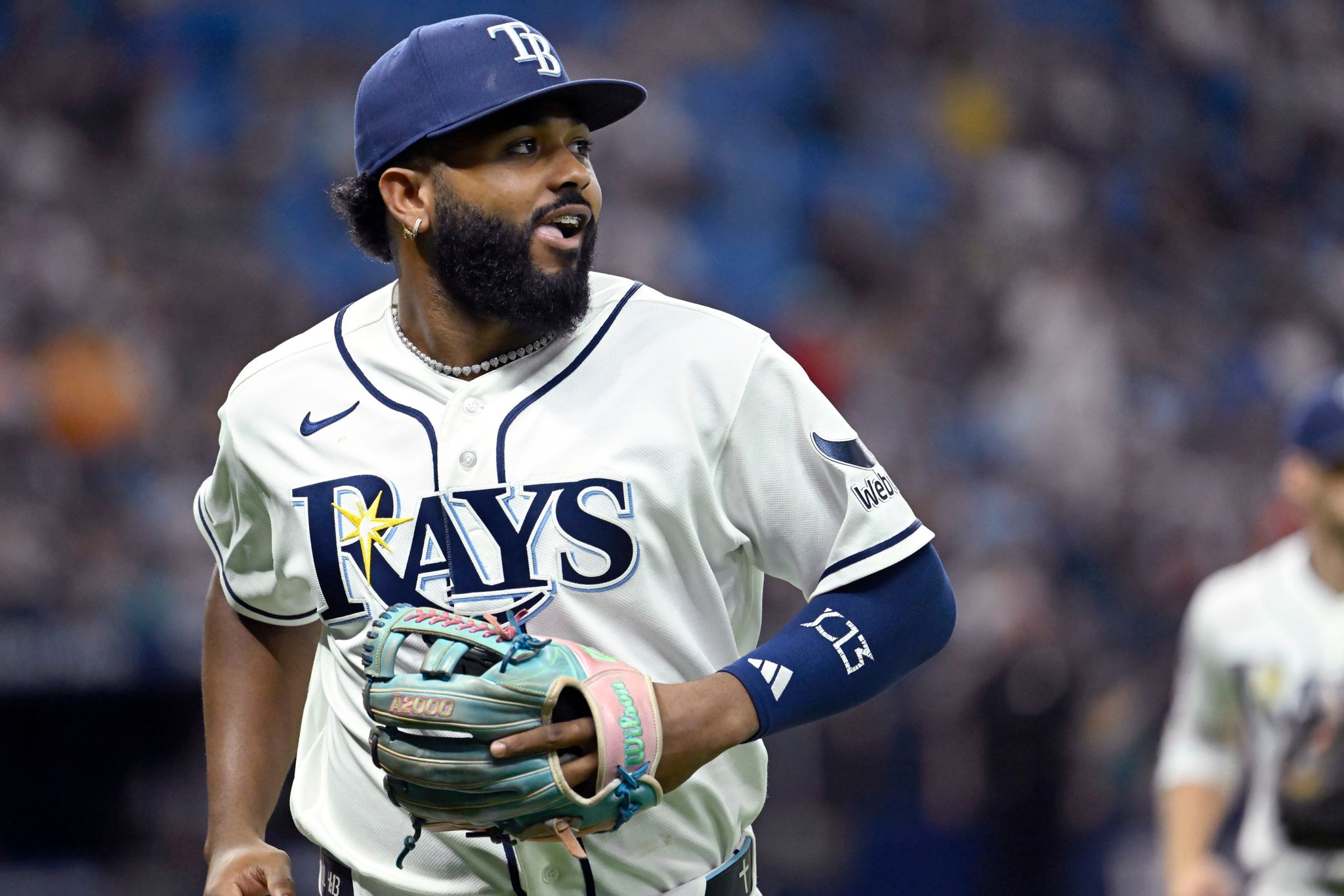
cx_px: 672
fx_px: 14931
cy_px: 448
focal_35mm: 400
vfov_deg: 3.4
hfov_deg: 5.2
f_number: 4.5
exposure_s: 1/1250
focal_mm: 400
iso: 6400
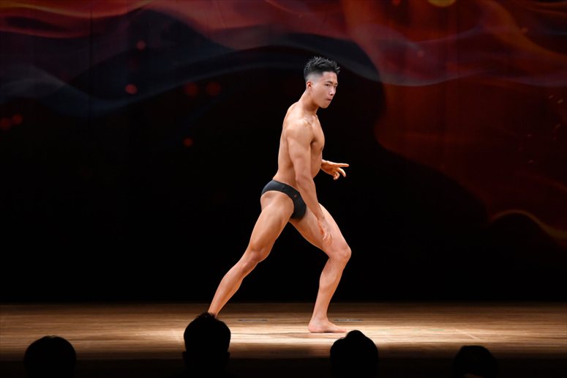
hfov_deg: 9.2
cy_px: 189
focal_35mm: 225
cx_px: 284
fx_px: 3542
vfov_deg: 6.1
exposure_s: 1/400
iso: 3200
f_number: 5.6
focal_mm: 150
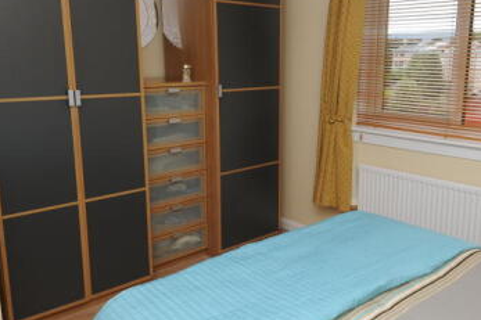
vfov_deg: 38.7
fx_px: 454
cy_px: 127
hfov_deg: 55.2
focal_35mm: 34
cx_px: 298
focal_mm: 12
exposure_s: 1/200
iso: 400
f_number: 5.6
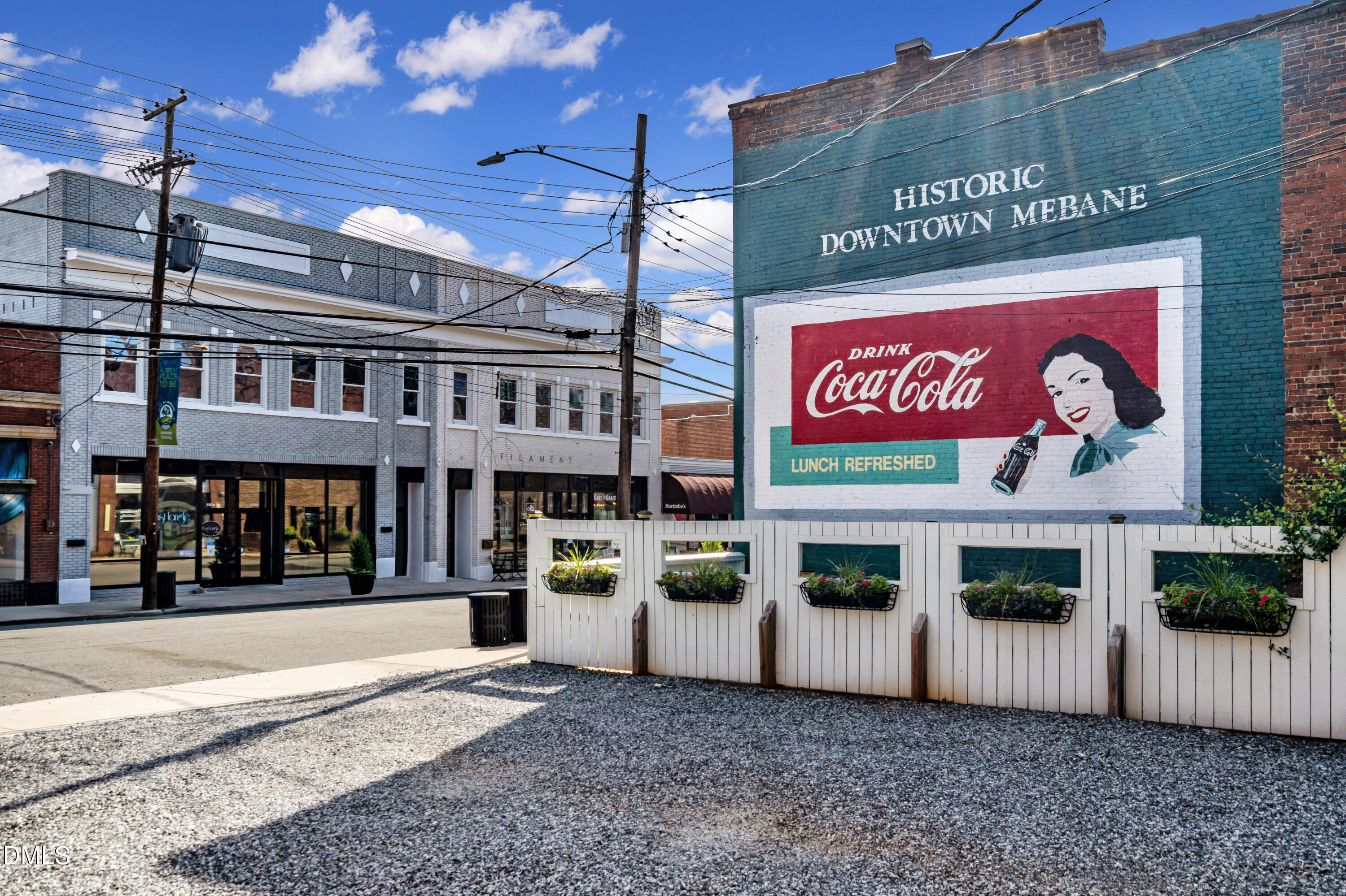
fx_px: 1084
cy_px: 448
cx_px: 673
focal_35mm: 29
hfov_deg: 63.7
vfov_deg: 44.9
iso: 125
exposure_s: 1/320
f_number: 16
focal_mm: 29
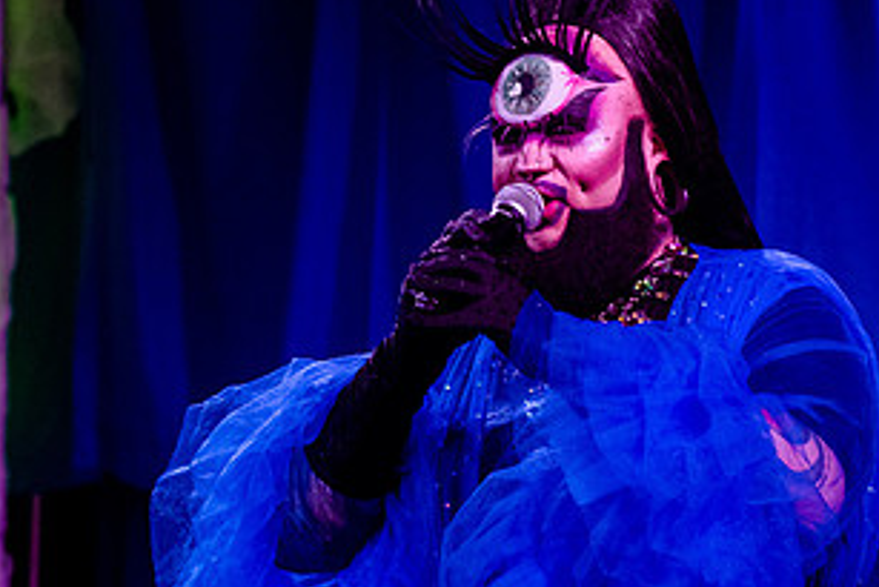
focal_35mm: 211
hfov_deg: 9.7
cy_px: 271
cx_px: 381
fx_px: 5154
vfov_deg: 6.5
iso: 2500
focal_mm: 70
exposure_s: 1/160
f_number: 2.8
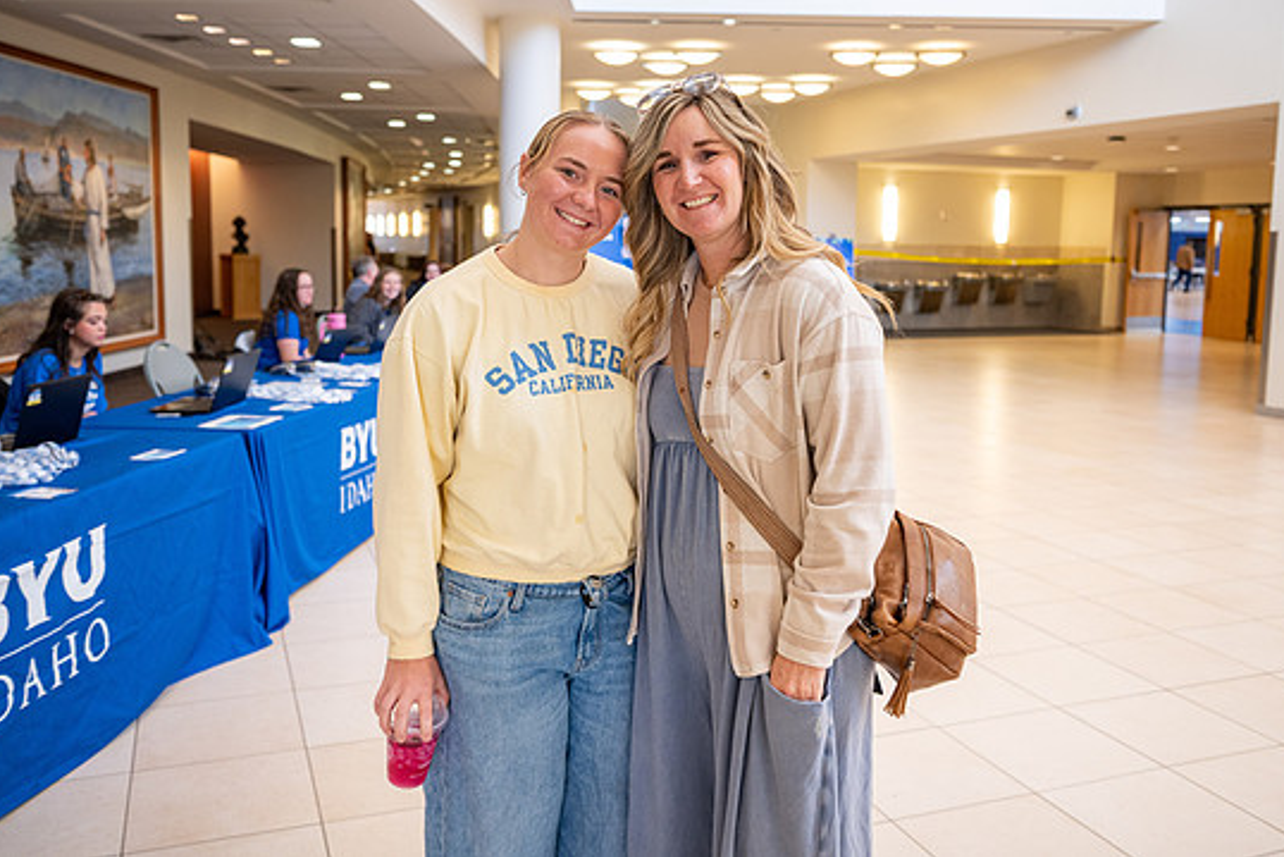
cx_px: 653
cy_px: 369
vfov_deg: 39.9
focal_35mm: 33
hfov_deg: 57.2
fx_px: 1177
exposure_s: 1/125
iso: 500
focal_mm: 28
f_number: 2.8
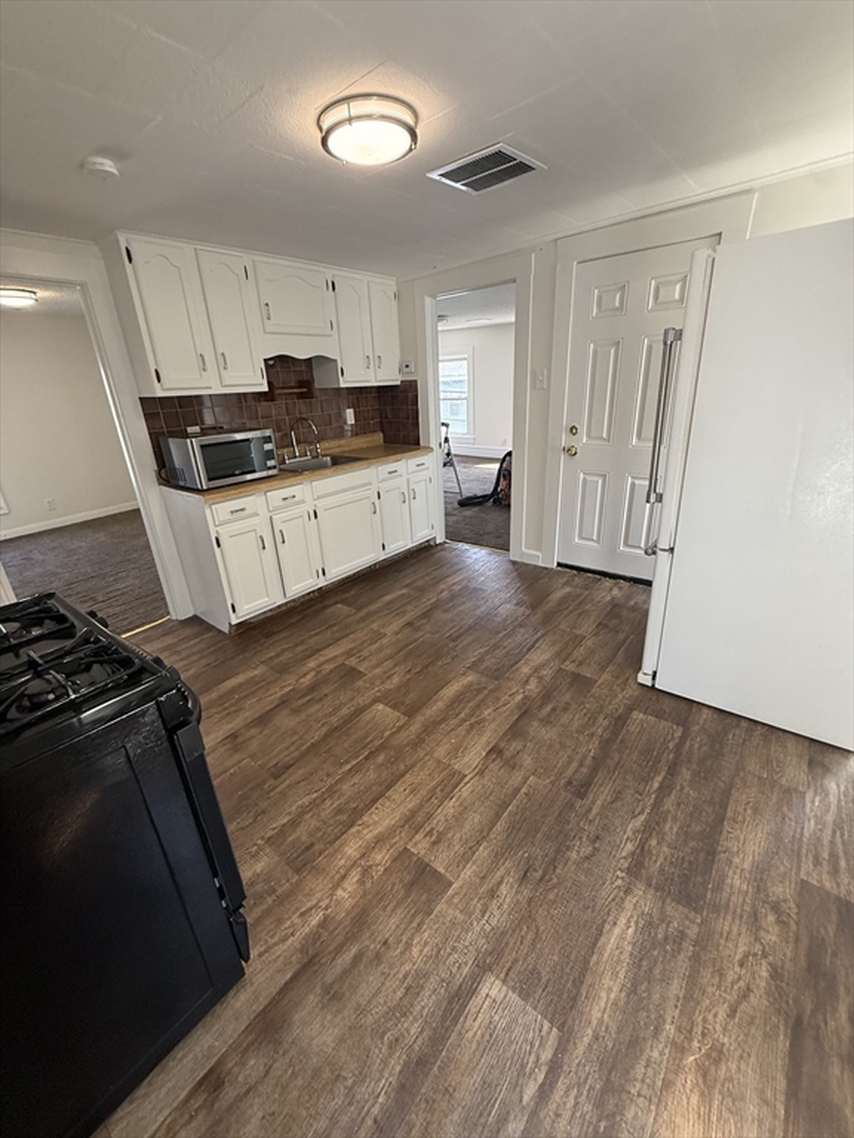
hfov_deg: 85.7
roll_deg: +2.0
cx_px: 427
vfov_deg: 102.1
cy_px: 569
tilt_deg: -20.3
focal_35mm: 14
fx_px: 461
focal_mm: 2.22
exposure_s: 1/120
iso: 200
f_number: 2.2
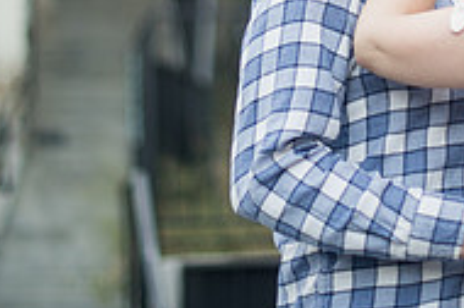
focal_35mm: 153
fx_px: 1969
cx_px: 381
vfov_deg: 8.8
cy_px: -104
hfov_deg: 13.4
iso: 100
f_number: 1.4
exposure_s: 1/250
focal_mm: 50
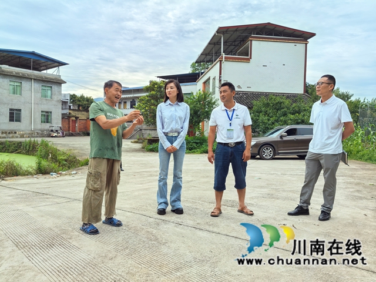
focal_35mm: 27
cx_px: 188
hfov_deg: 65.3
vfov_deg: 51.4
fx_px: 293
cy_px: 141
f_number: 1.9
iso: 50
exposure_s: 1/1495
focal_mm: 5.52
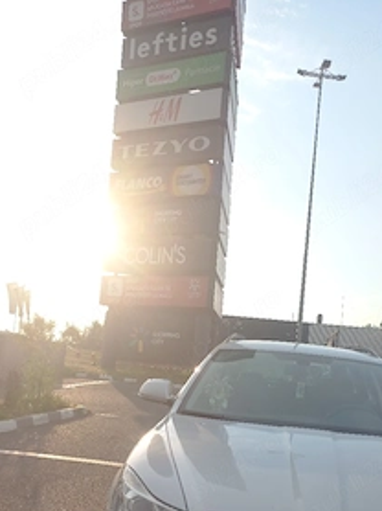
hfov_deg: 39.1
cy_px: 357
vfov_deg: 50.1
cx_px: 257
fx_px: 531
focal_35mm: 36
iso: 25
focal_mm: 4.6
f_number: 1.8
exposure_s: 1/833
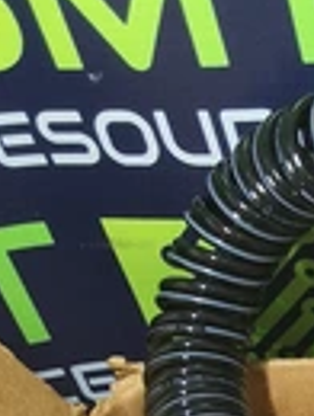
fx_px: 1037
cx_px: 468
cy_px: 557
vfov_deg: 20.5
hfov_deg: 15.8
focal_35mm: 86
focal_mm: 2.91
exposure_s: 1/40
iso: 80
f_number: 1.9
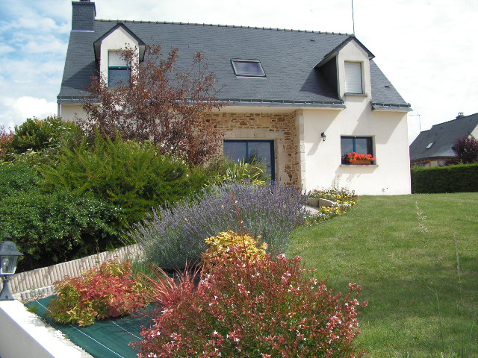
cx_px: 239
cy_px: 179
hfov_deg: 51.4
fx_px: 497
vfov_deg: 39.7
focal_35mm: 36
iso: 64
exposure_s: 1/800
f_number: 3.2
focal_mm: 6
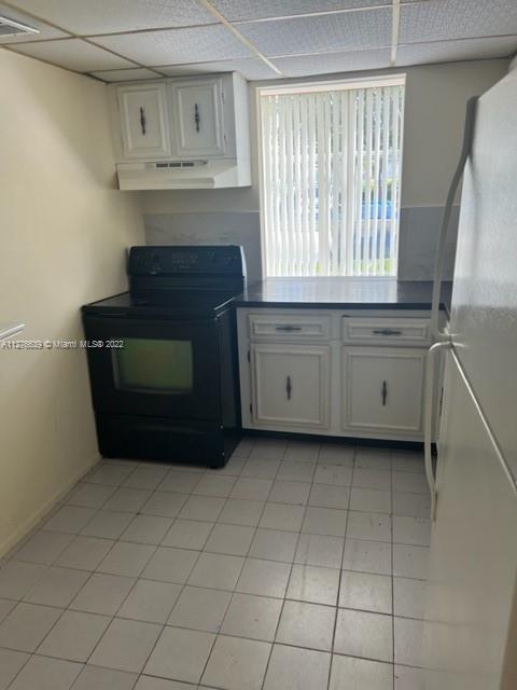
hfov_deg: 53.1
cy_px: 345
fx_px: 518
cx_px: 258
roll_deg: +2.1
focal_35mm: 26
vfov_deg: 67.3
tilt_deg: -13.3
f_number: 1.5
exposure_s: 1/215
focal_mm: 5.7
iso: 40
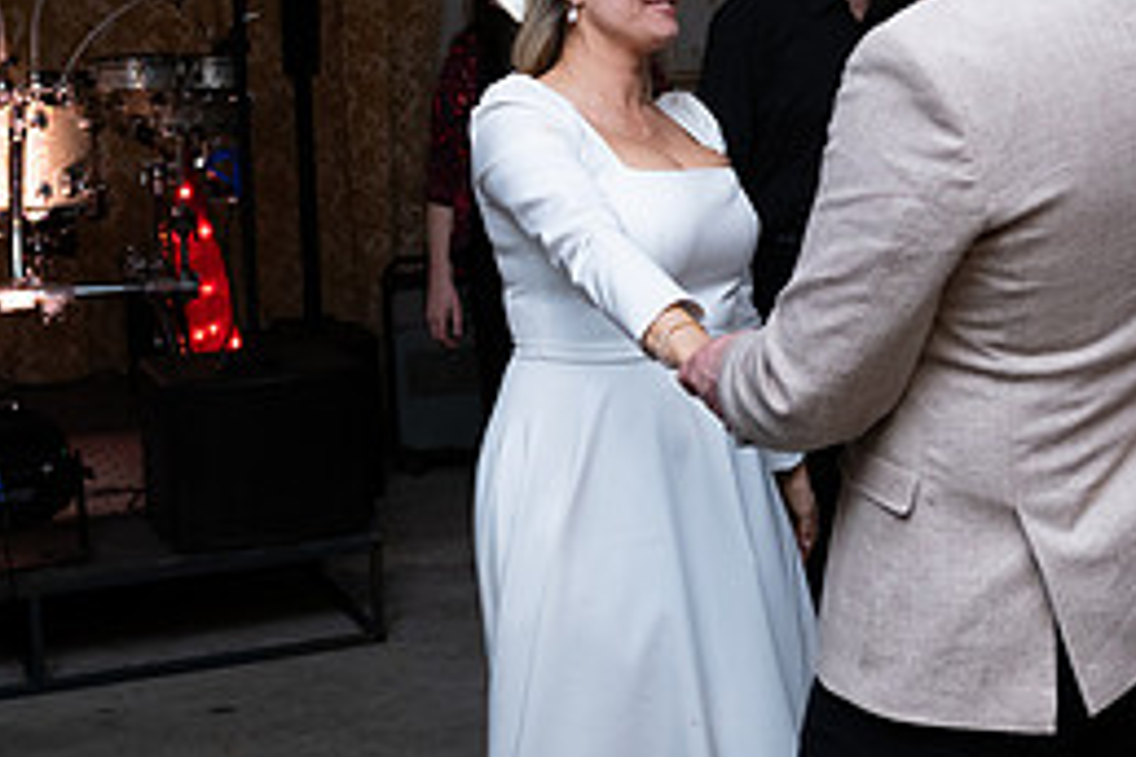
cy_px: 240
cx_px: 801
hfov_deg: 27.8
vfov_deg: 18.9
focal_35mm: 72
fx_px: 2272
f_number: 3.5
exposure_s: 1/160
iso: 800
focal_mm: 32
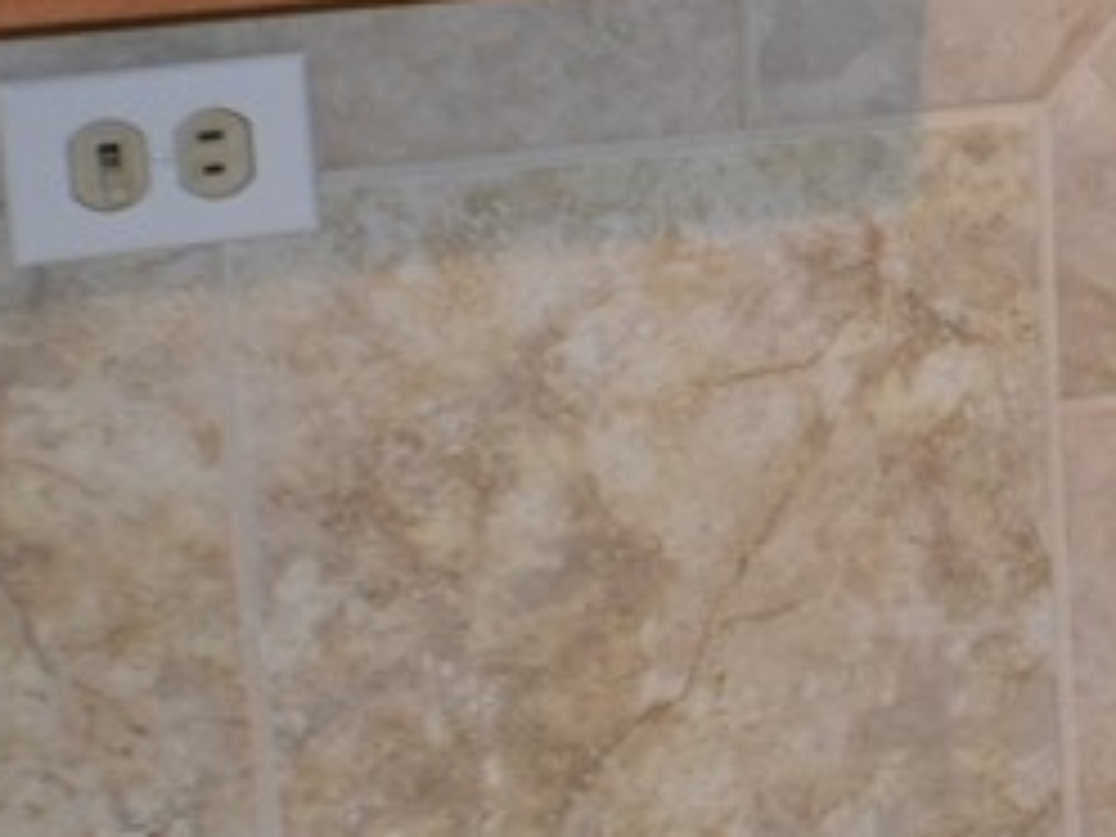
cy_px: 536
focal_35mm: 177
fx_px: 5706
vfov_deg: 8.4
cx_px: 2020
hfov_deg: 10.5
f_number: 4.2
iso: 1250
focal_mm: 28
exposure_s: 1/60
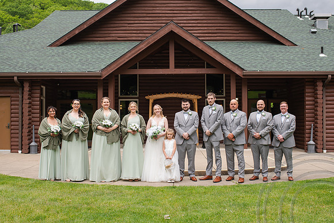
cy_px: 114
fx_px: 404
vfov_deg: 30.8
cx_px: 165
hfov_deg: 45.0
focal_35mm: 44
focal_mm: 35
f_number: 3.5
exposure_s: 1/500
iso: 100
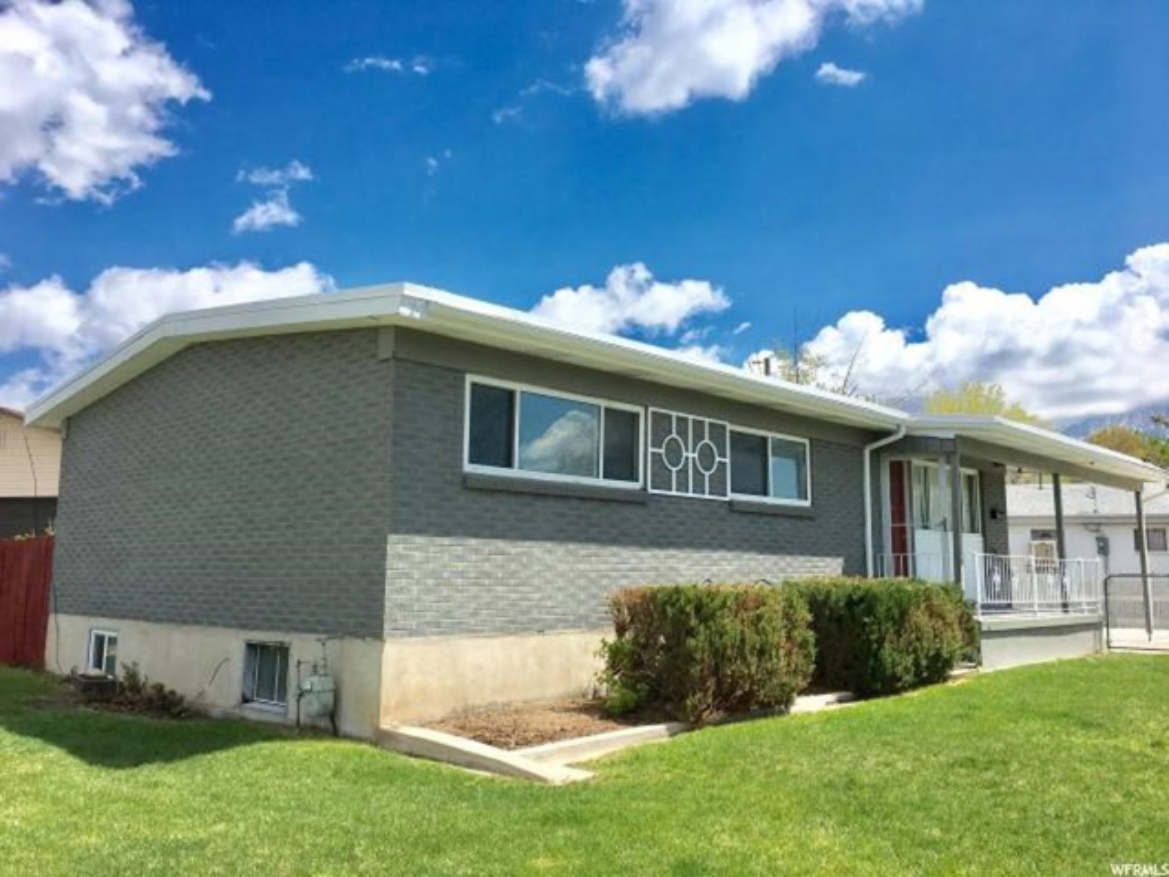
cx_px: 584
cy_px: 438
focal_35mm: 29
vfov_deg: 48.2
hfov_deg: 61.7
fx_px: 979
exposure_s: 1/2481
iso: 25
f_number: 2.2
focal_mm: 4.15
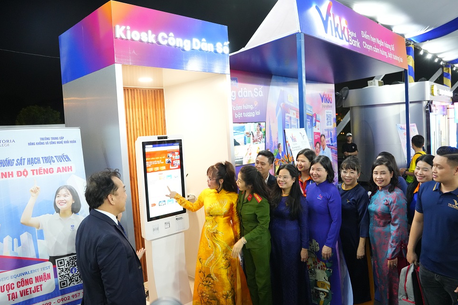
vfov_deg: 47.4
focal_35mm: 27
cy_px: 149
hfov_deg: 66.8
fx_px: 347
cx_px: 234
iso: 6400
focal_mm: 26.3
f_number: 4
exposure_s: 1/160
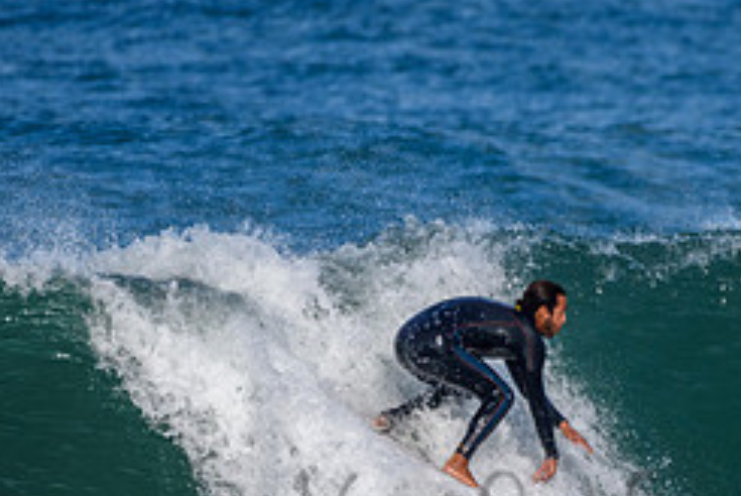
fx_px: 36537
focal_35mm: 1773
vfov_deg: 0.8
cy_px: 491
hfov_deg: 1.2
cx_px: 611
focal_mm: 500
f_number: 5.6
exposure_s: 1/2000
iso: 360
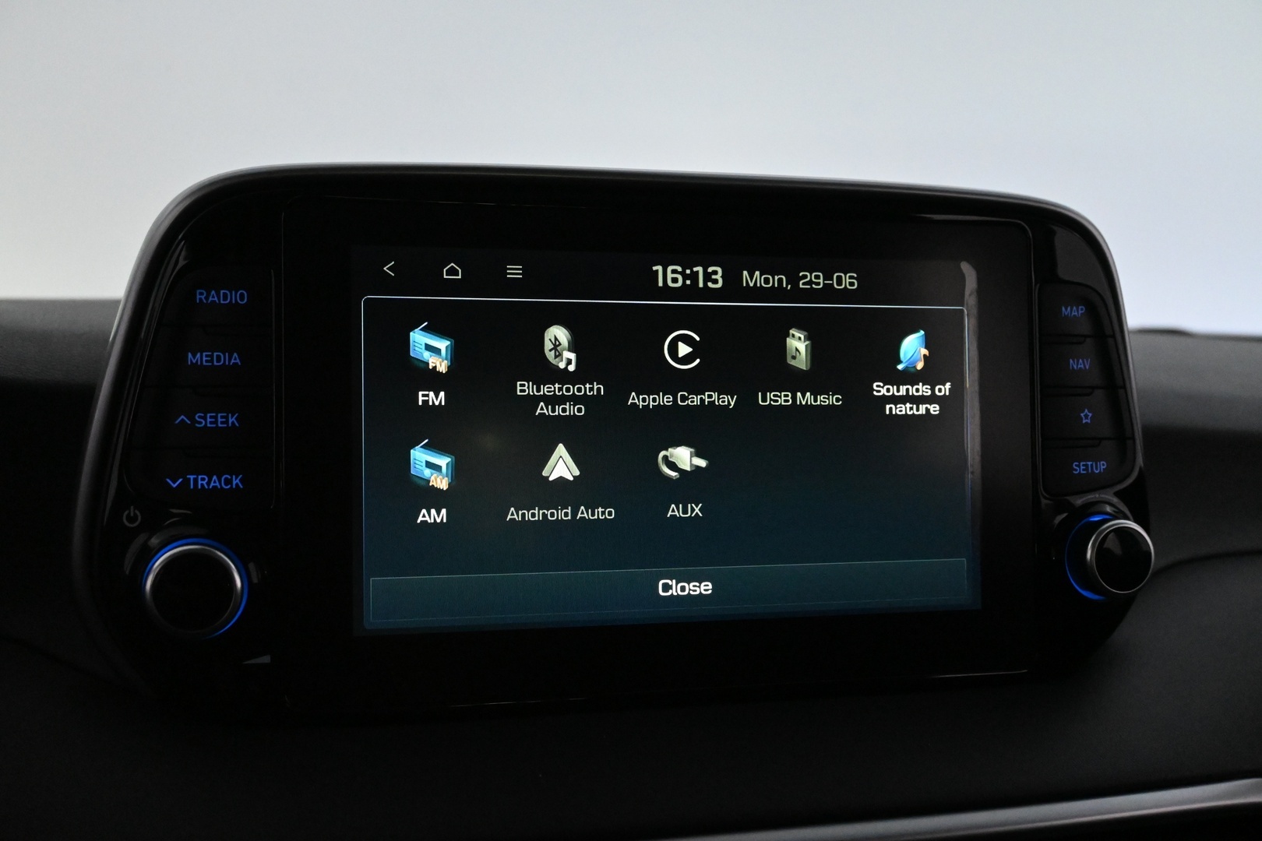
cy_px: 420
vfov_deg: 35.5
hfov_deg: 51.3
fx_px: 1314
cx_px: 631
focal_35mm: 38
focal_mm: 25
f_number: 5.6
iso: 6400
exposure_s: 1/125
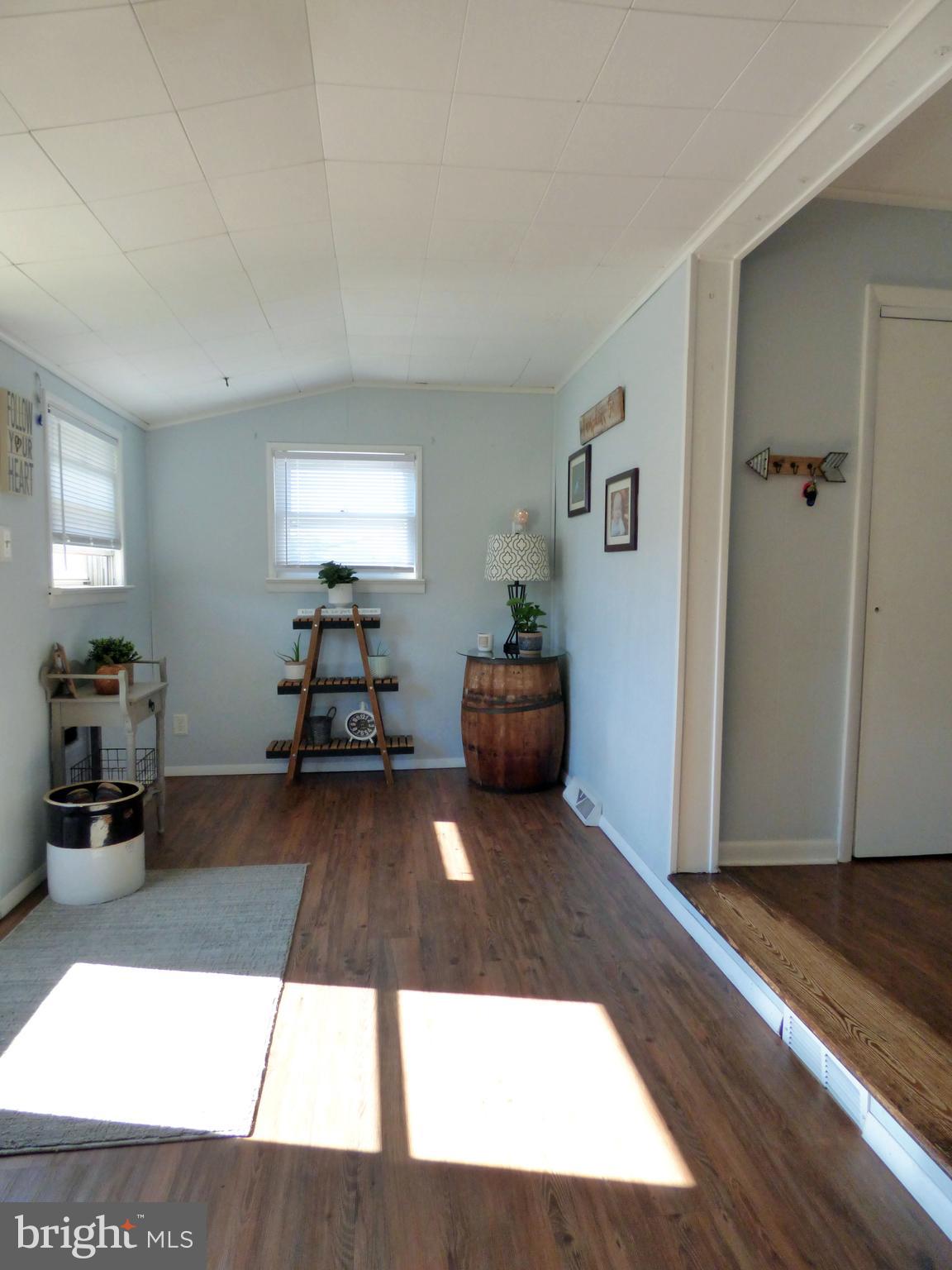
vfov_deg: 81.7
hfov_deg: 66.0
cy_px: 635
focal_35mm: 20
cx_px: 476
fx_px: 733
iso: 400
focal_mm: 3.58
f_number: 2.8
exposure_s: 1/200
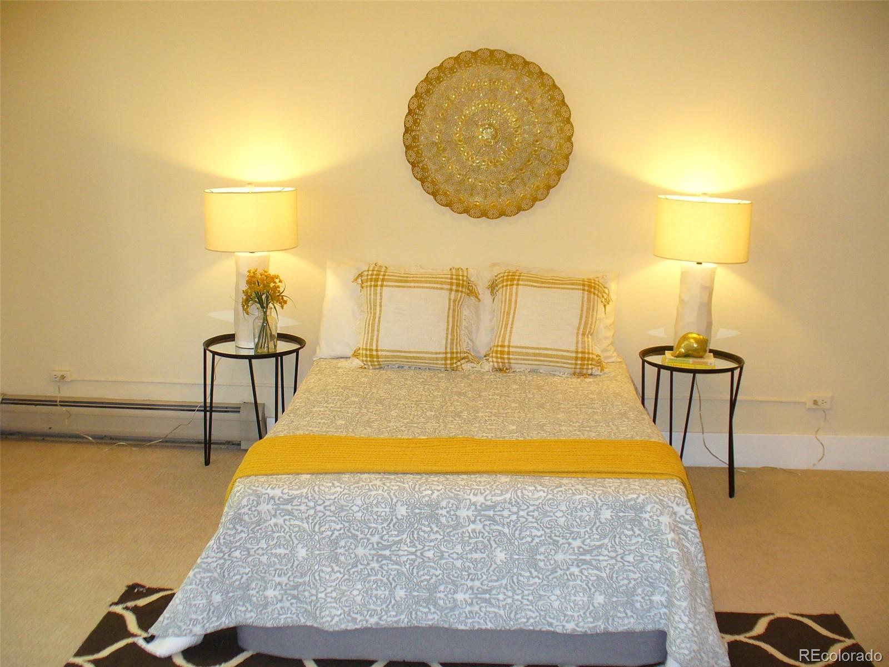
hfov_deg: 50.1
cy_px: 334
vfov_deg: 38.7
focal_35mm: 37
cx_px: 444
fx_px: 950
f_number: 2.8
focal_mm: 6.1
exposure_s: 1/30
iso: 160
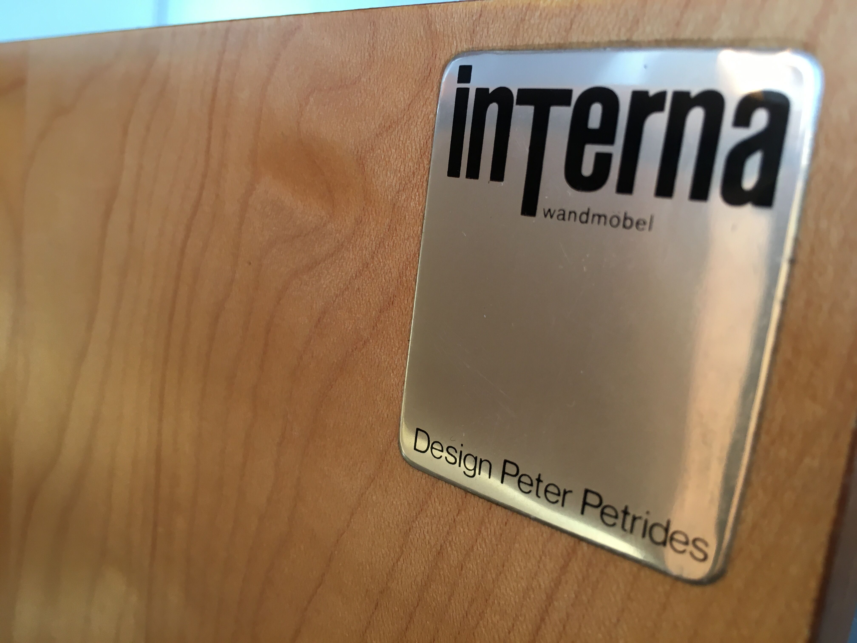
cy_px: 322
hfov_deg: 61.7
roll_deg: -7.1
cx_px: 428
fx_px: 718
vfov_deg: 48.2
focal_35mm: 29
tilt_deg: -9.0
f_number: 2.2
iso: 32
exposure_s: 1/33
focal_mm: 4.15
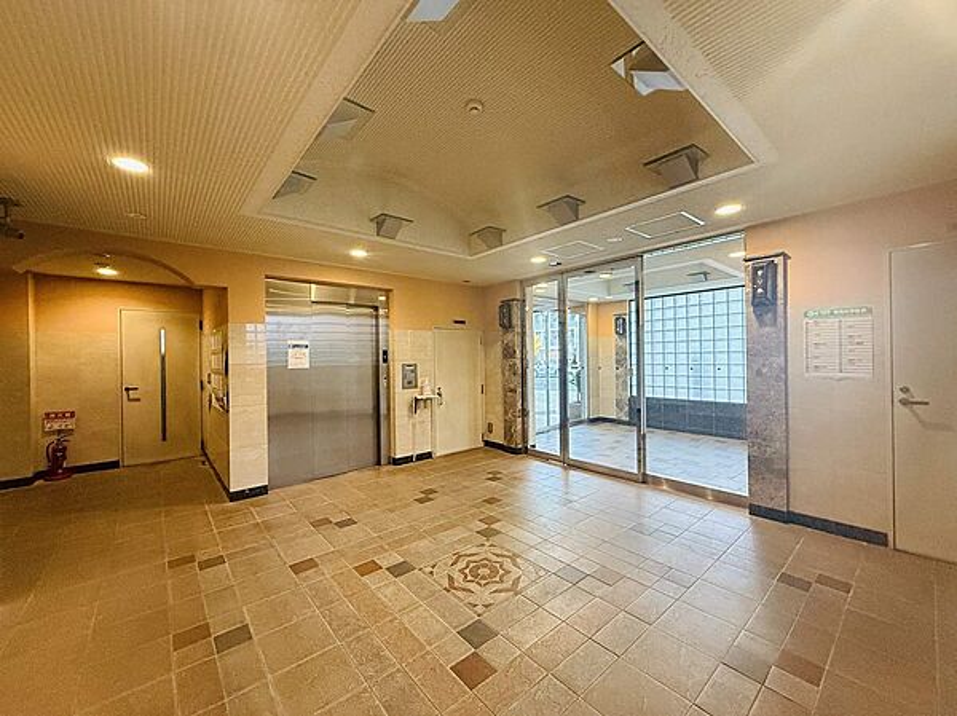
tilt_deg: +1.1
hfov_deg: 102.1
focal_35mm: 14
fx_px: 387
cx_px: 478
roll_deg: +0.3
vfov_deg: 85.6
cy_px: 358
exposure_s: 1/60
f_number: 2.2
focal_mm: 2.22
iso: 500
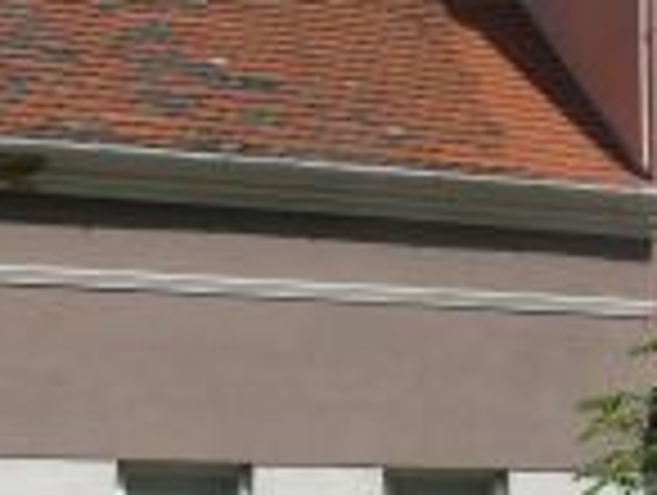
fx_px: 2053
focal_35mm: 108
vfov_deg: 13.7
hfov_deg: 16.6
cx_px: 968
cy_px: 248
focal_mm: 7.4
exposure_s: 1/400
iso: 100
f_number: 8
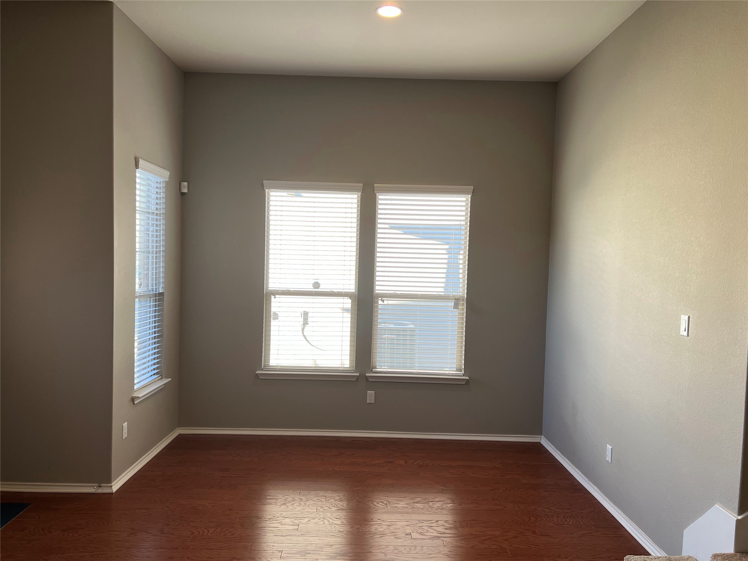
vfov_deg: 53.1
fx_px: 562
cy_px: 280
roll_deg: -1.2
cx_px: 374
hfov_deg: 67.3
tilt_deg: -1.7
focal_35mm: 26
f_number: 1.5
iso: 80
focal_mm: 5.7
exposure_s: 1/120
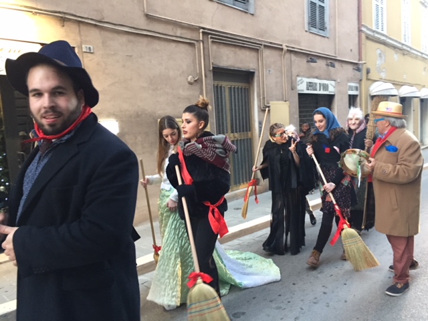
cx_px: 214
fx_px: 359
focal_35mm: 29
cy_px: 160
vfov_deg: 48.2
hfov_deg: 61.7
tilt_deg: -6.5
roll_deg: +4.0
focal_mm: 4.15
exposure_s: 1/33
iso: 200
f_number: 2.2
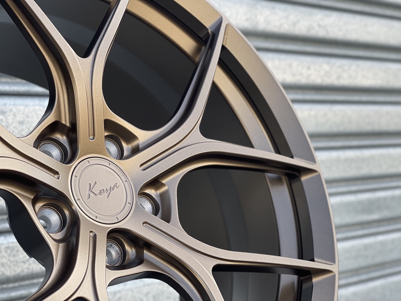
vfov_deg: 22.9
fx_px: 741
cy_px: 150
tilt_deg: -0.4
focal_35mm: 64
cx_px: 200
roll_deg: +2.4
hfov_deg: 30.3
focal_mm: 7.5
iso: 25
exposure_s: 1/121
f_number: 2.2
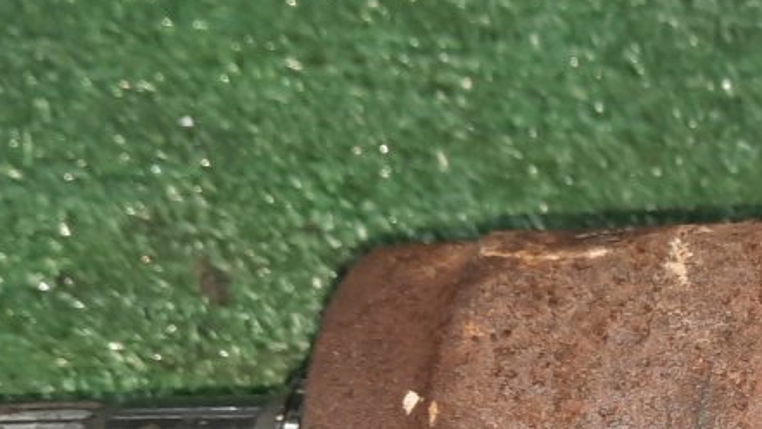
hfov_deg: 22.3
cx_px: 879
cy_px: 498
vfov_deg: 13.3
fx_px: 1798
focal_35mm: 89
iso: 367
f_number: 2
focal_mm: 4.6
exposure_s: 1/33
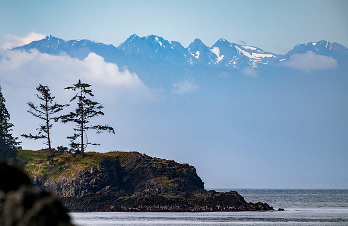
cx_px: 134
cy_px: 143
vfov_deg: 2.1
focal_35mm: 629
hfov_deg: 3.3
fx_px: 6030
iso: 450
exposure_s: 1/2500
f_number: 7.1
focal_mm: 500
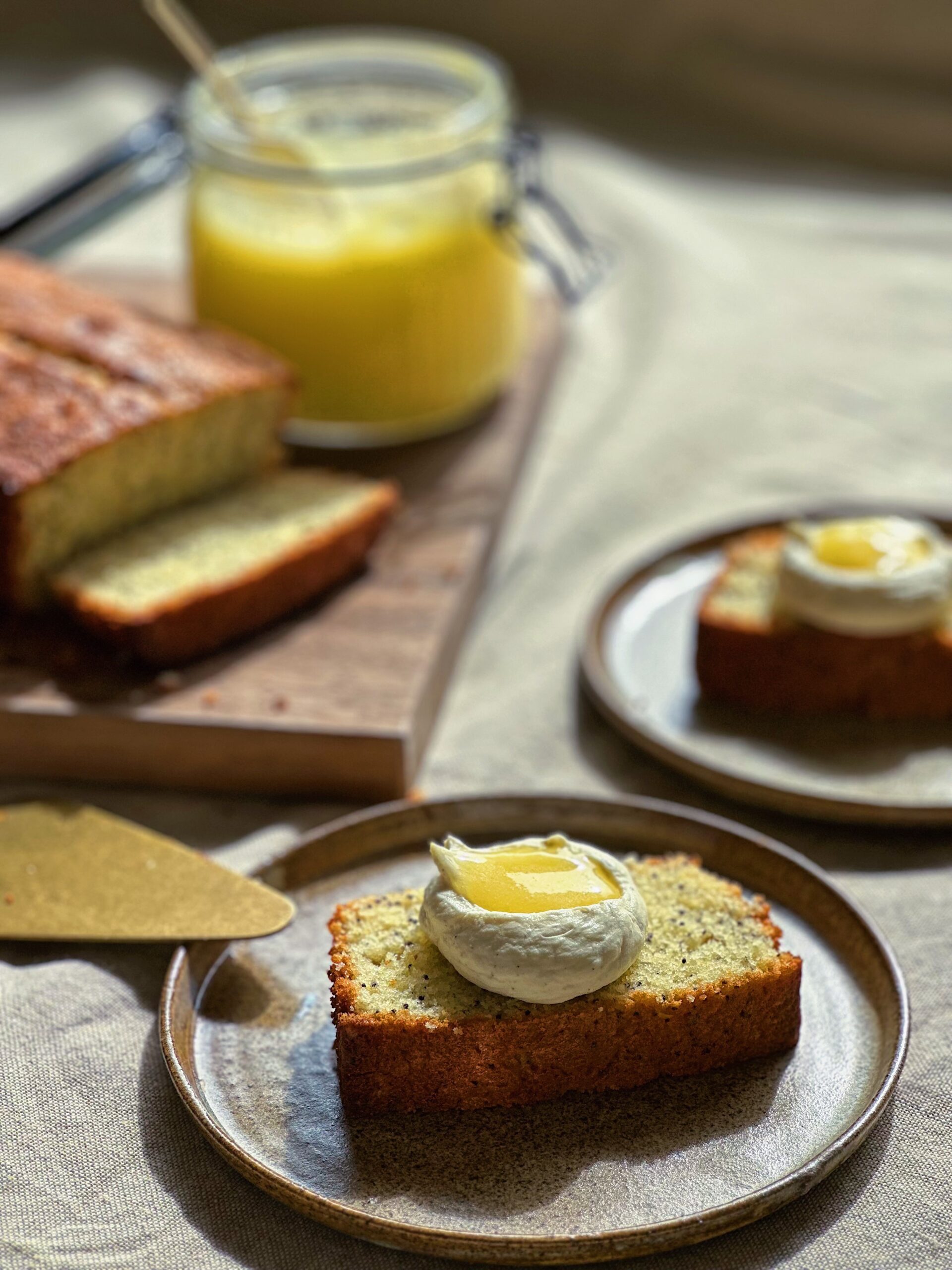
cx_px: 476
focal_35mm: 77
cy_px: 635
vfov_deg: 25.3
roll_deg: +0.7
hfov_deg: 19.1
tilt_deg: -28.0
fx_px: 2824
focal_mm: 9
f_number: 2.8
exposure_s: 1/402
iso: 32
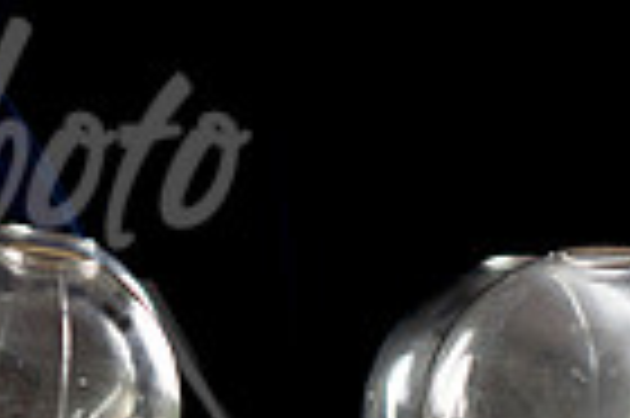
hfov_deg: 9.1
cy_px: 104
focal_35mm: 225
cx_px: -114
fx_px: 3933
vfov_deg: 6.1
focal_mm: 50
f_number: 3.2
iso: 800
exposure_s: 1/200
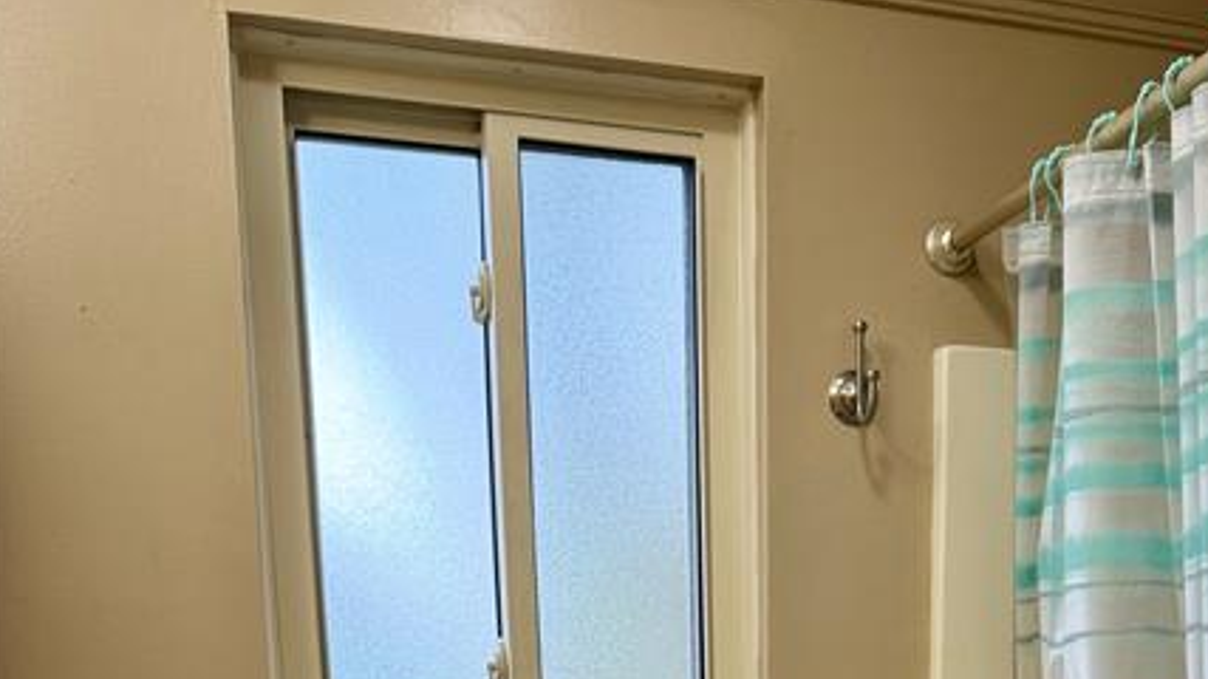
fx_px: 1505
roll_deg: +0.0
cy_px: 1027
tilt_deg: -12.3
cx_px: 798
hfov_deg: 43.2
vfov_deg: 21.3
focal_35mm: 47
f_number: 1.78
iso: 160
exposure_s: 1/120
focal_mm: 6.76
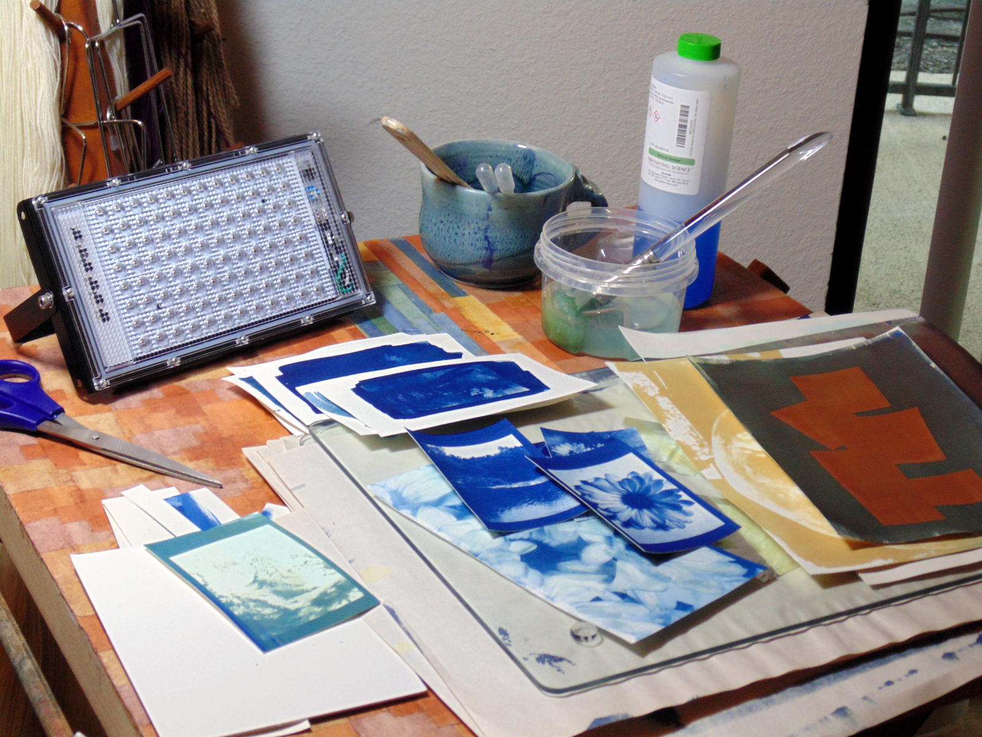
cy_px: 368
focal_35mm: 65
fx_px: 1844
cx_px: 491
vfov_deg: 22.6
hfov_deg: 29.8
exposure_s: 1/30
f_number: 4.1
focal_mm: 11.7
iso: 200
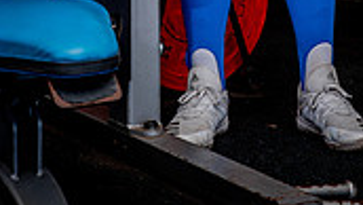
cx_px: 245
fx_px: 1454
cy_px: -247
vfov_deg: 7.6
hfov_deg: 14.2
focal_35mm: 151
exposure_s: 1/125
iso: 160
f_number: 6.3
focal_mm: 55
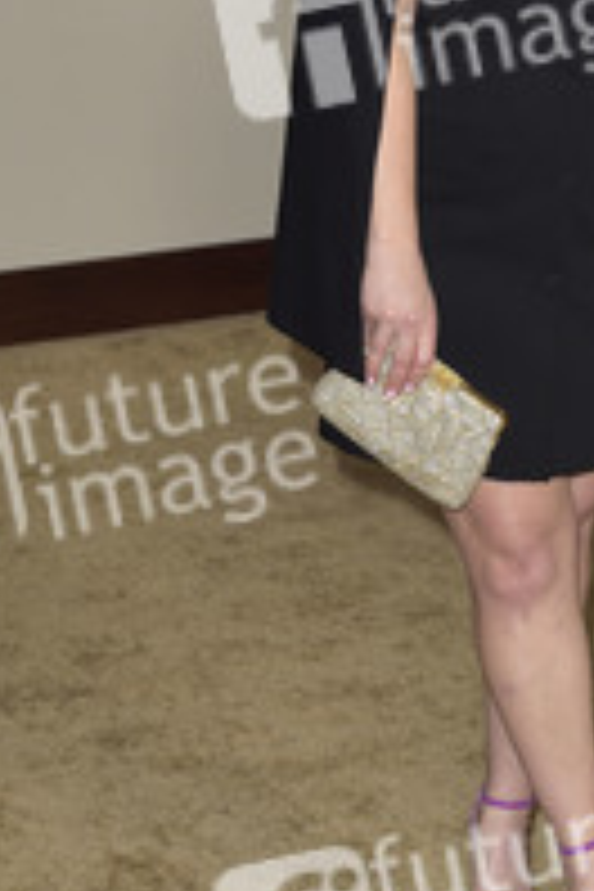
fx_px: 2896
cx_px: 578
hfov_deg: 11.6
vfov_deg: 17.4
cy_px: 238
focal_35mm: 117
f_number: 6.3
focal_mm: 58
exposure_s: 1/250
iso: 400
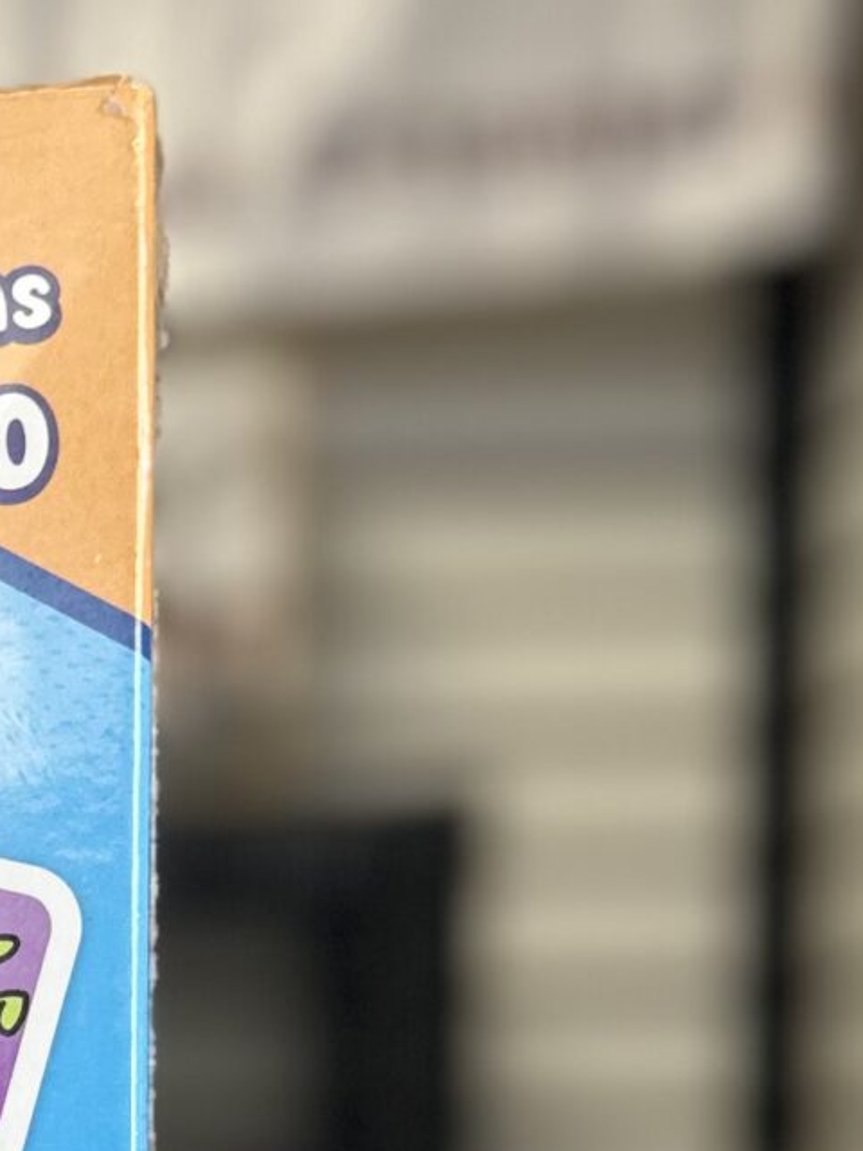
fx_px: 3191
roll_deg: -0.3
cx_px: -620
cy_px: 1288
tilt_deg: -2.0
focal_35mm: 96
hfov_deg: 13.9
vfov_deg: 19.5
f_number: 1.78
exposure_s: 1/120
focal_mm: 6.86
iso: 100
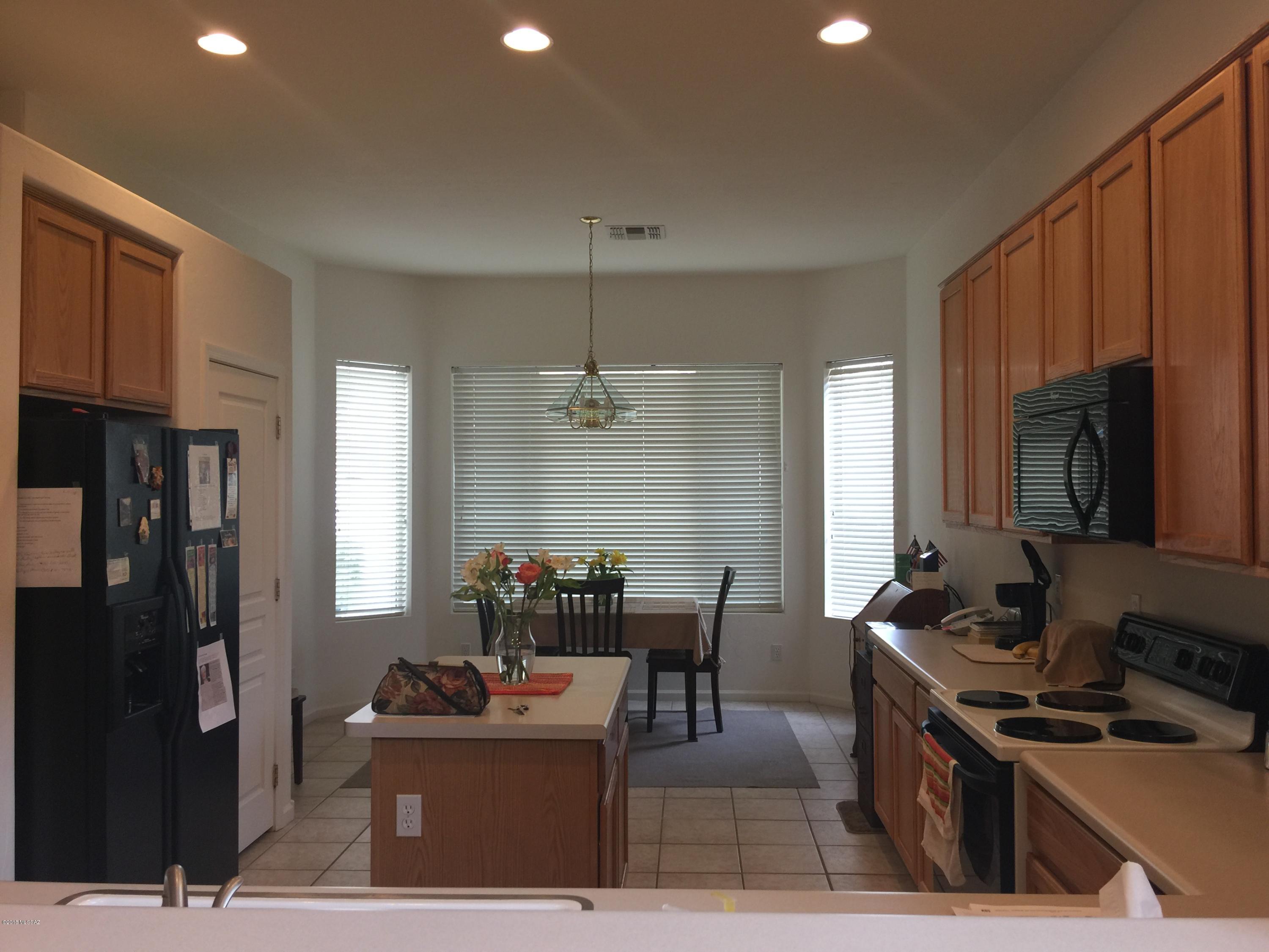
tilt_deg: +0.7
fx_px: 1063
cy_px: 476
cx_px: 634
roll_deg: -1.1
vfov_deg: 48.2
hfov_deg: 61.7
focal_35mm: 29
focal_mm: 4.15
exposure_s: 1/30
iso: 32
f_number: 2.2
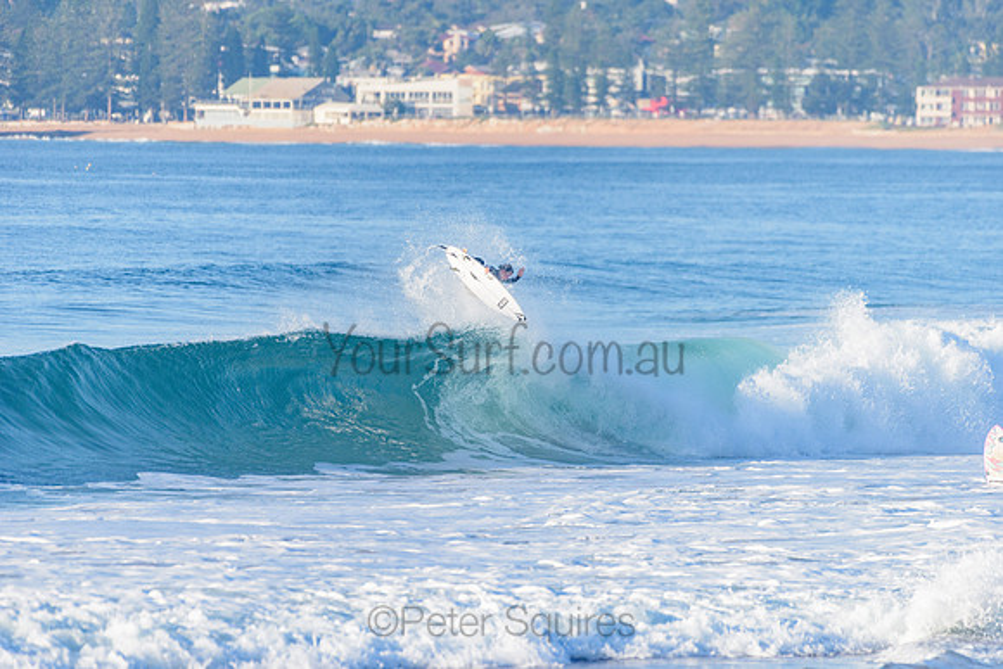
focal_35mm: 500
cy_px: 334
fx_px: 13933
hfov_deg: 4.1
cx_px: 502
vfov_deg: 2.8
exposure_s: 1/2000
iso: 320
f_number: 5.6
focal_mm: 500
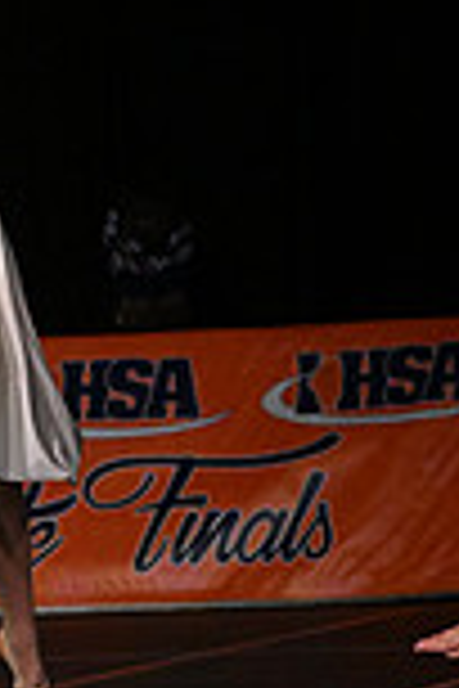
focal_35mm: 390
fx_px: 7458
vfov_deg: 5.3
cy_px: 366
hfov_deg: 3.5
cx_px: -828
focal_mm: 103
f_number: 4
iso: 8000
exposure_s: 1/1000
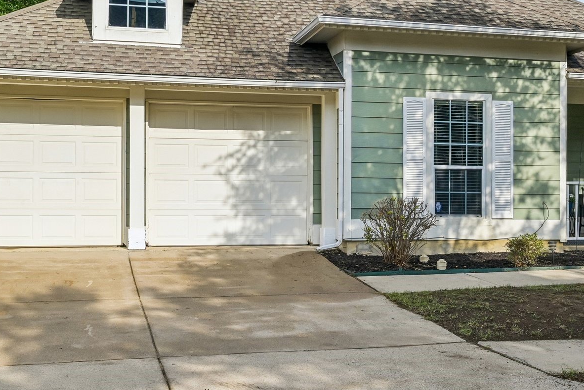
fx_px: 843
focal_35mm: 52
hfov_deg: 38.1
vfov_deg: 25.8
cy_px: 128
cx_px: 342
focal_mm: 30
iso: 400
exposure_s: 1/1250
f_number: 8
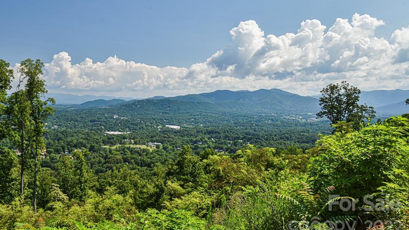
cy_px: 115
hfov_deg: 61.0
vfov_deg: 36.7
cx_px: 202
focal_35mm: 32
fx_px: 347
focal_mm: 30
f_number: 10
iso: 800
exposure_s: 1/400
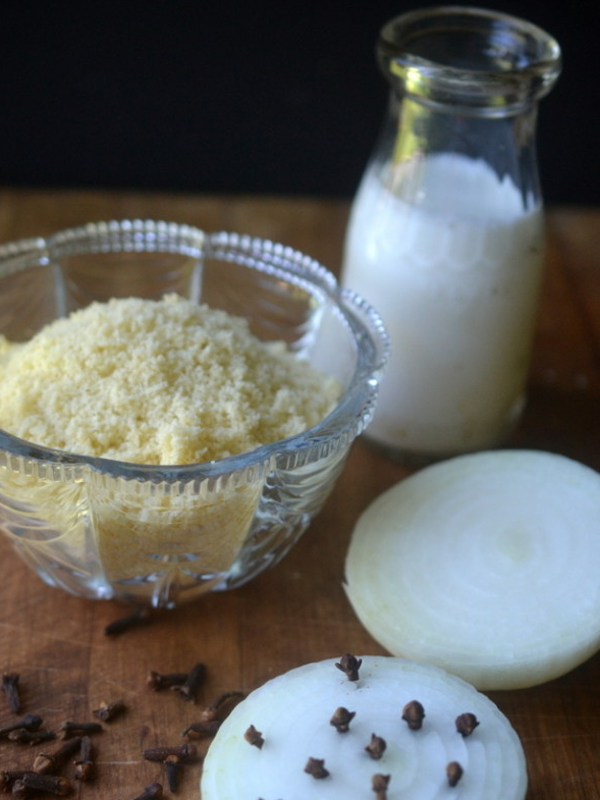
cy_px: 460
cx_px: 297
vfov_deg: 27.0
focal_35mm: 72
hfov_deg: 20.4
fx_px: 1664
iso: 640
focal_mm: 40
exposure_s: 1/500
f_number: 3
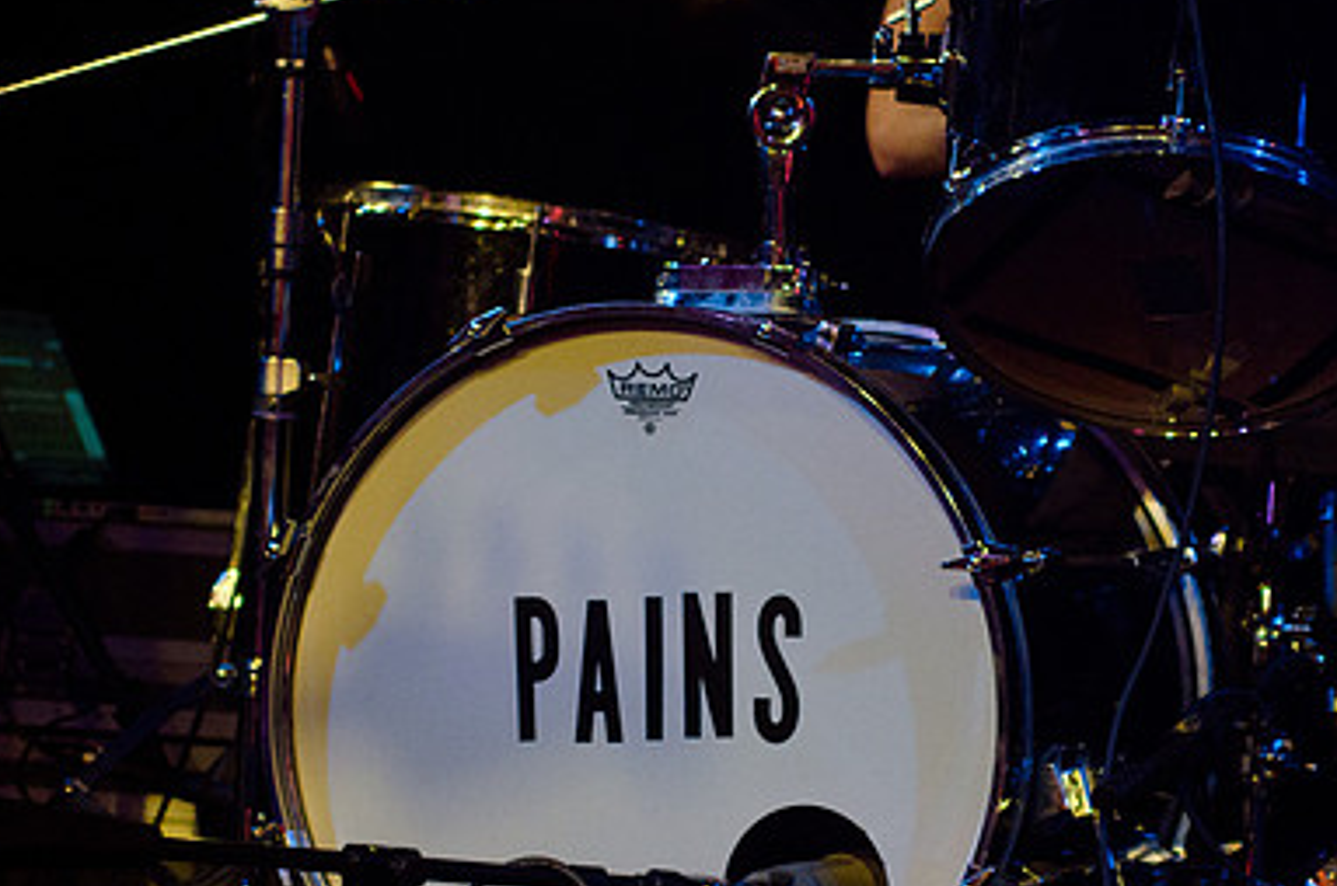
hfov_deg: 12.9
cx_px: 817
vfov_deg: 8.6
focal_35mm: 159
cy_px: 562
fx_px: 5895
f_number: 2.8
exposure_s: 1/125
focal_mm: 70
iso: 2000
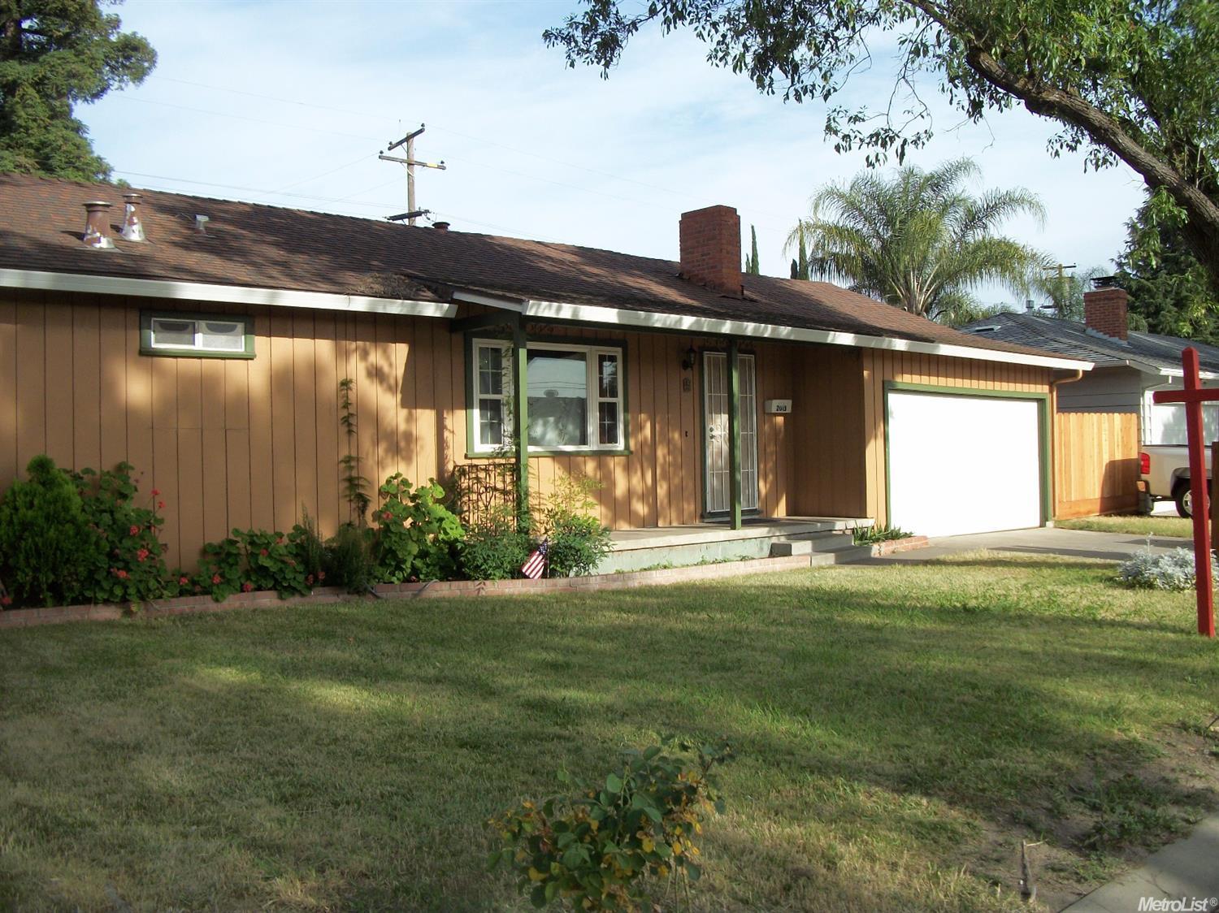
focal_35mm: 32
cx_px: 610
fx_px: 1127
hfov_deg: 56.8
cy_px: 456
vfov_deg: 44.1
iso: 80
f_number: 8.8
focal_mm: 5.7
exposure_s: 1/100
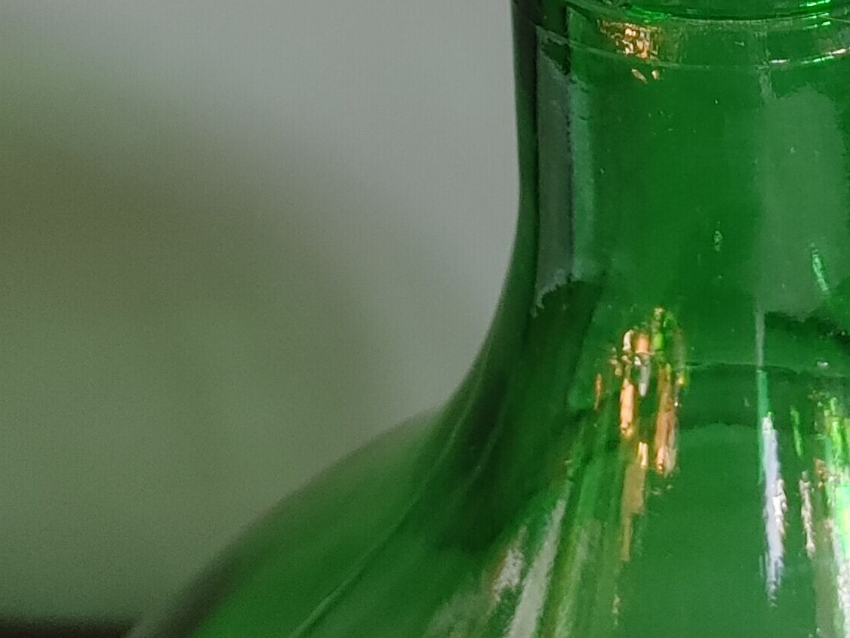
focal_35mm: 75
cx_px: 661
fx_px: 1842
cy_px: -4
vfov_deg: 19.1
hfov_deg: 25.6
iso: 700
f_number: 1.8
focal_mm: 4.81
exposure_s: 1/30
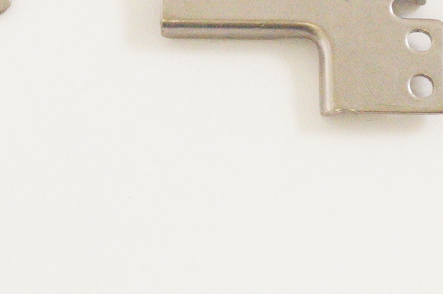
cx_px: 42
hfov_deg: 12.4
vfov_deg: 8.2
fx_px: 2016
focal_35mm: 164
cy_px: -77
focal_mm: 27
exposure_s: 1/320
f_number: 5.6
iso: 8000
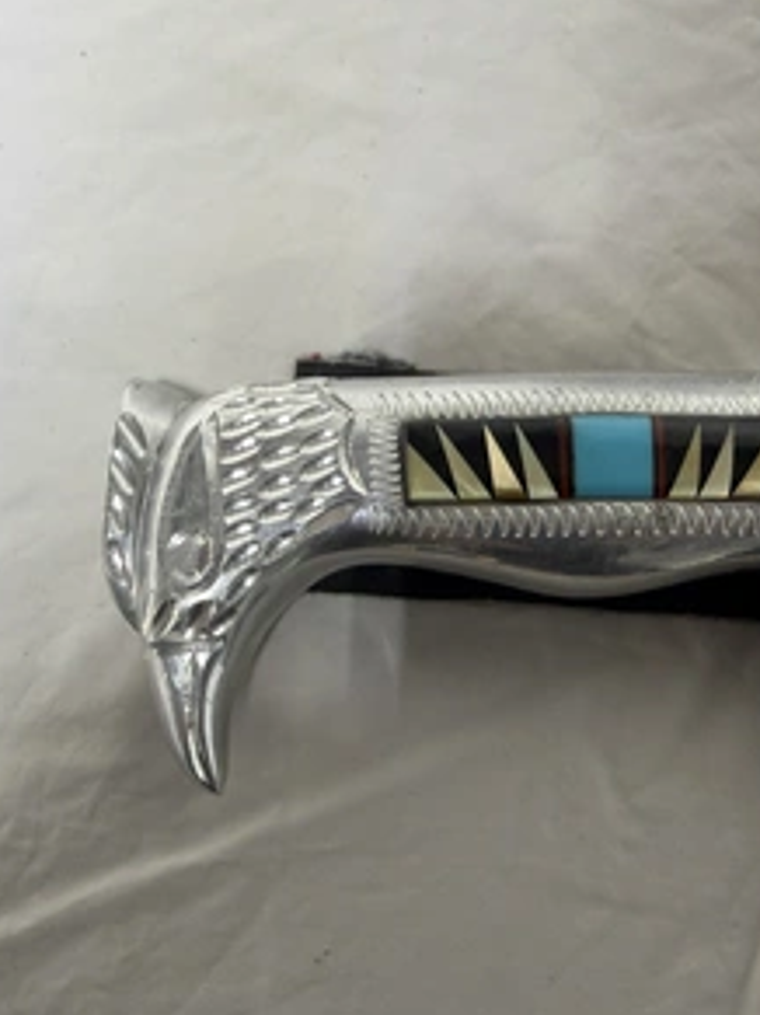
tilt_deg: -86.2
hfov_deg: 42.1
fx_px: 967
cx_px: 533
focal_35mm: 33
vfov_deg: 55.4
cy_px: 513
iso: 160
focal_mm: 2.22
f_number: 2.2
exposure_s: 1/60
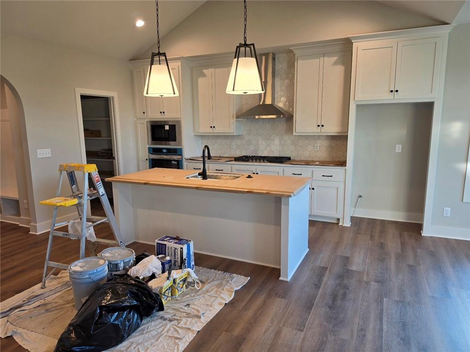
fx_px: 312
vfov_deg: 58.9
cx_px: 235
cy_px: 176
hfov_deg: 73.9
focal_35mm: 23
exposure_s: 1/120
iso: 40
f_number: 1.4
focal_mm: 6.5
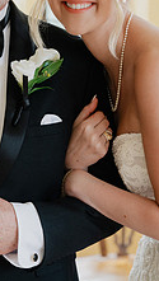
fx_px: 1112
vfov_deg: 14.4
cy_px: 84
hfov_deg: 8.2
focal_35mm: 149
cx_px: 51
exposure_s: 1/60
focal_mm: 70
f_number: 3.5
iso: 400
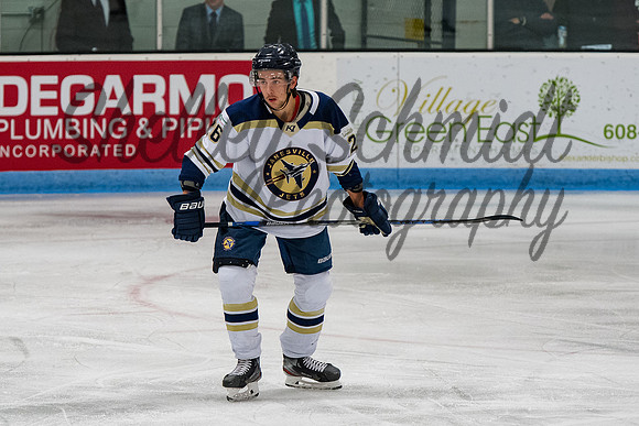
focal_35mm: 366
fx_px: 6489
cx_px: 277
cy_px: 174
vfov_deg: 3.8
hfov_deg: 5.6
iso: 2500
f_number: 3.5
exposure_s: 1/800
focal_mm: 175
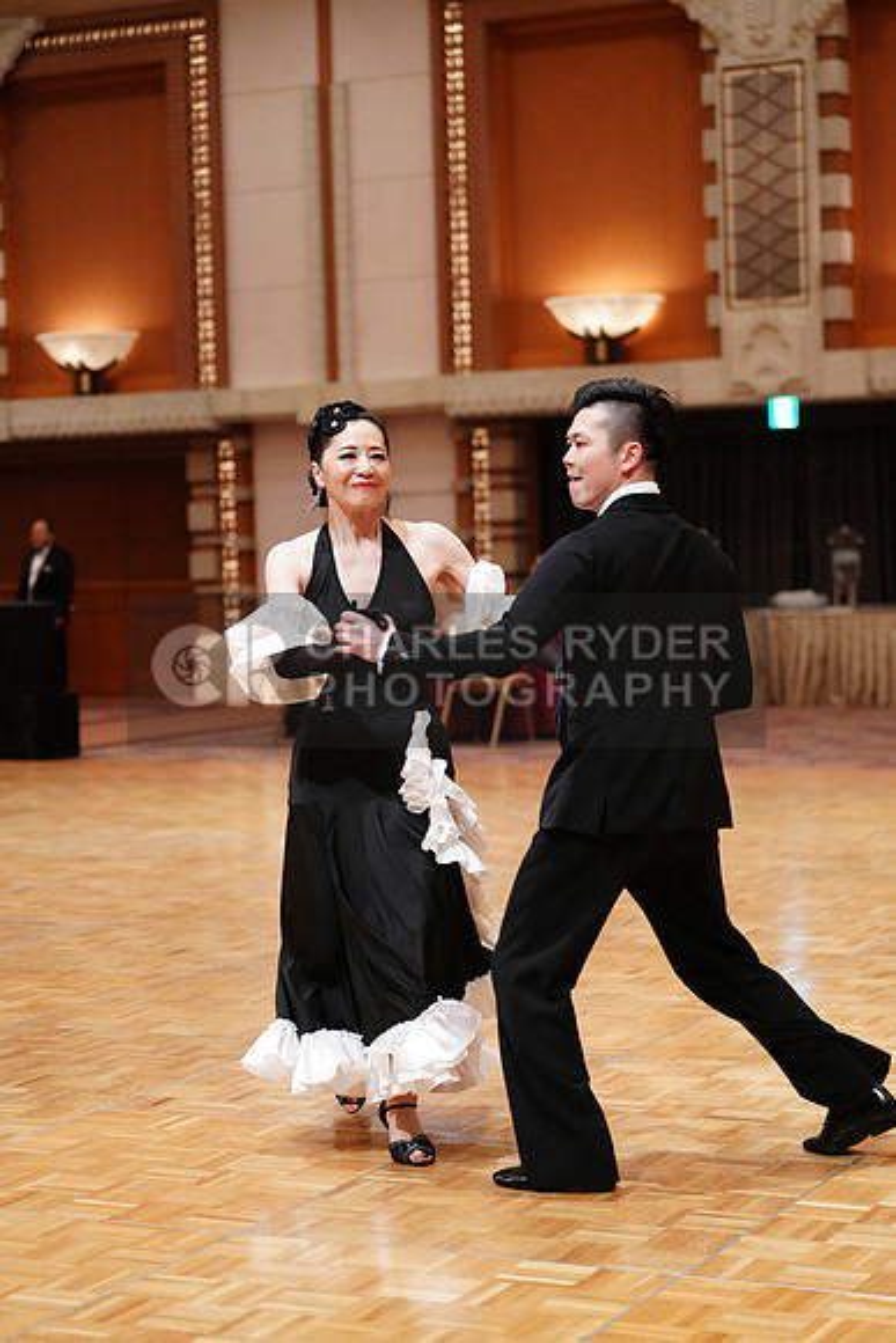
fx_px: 2612
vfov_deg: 28.8
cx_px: 448
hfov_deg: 19.5
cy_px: 672
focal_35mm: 70
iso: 3200
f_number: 2.8
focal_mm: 70
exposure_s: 1/320
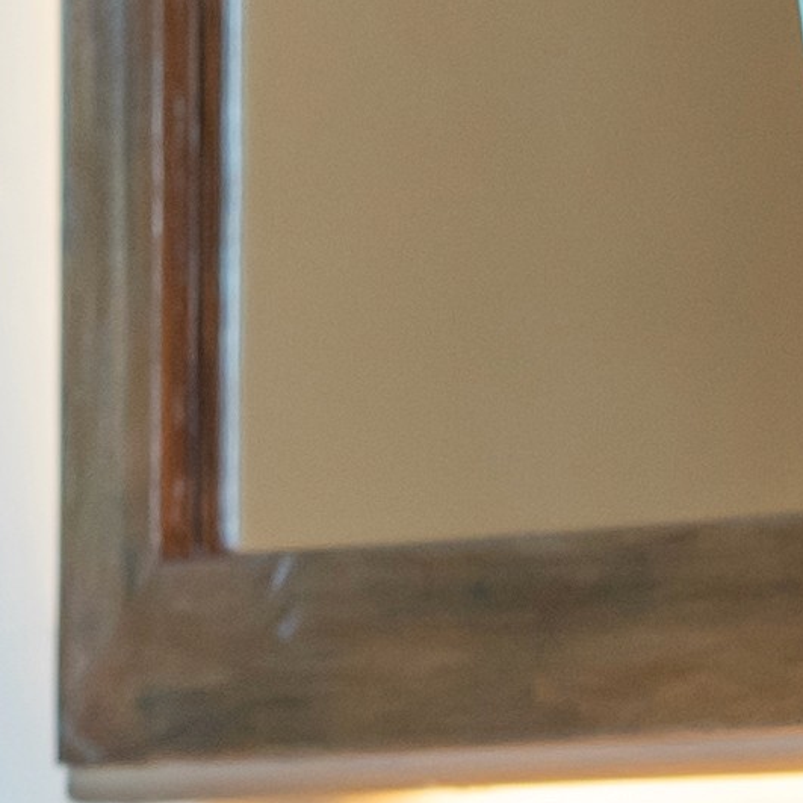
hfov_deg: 3.6
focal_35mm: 480
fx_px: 12598
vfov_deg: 3.6
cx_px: 2516
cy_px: 1617
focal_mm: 50
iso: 640
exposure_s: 1/25
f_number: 6.3
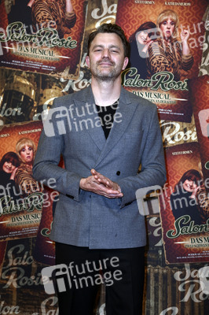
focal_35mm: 90
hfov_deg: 15.2
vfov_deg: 22.6
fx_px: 785
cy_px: 158
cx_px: 104
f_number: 5.6
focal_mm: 90
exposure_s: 1/250
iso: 1250
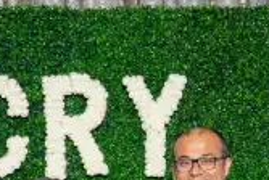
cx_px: 52
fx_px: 1033
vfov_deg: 9.3
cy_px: 361
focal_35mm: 138
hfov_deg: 14.7
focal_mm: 33
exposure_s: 1/160
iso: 160
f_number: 5.6
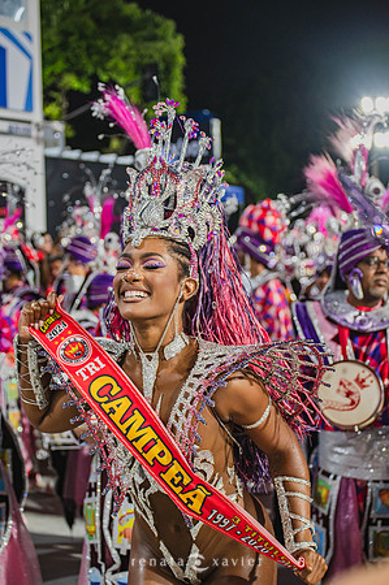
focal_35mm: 70
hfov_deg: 19.4
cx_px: 194
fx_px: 1137
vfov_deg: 28.9
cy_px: 292
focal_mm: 70
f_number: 4.5
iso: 2500
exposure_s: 1/160
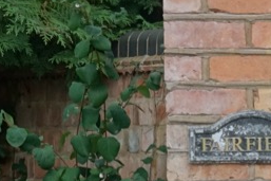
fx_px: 2498
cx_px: 514
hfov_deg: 6.1
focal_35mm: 332
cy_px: 349
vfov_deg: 4.1
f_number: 7.1
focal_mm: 22.19
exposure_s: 1/125
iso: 500
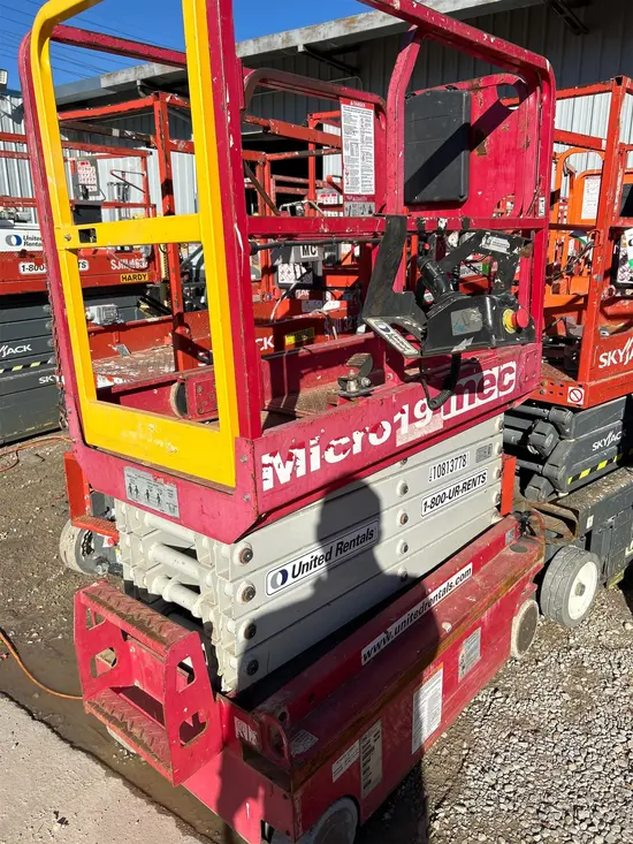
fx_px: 634
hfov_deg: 53.1
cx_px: 316
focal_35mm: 26
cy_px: 422
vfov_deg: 67.3
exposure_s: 1/5076
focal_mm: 5.7
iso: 50
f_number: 1.5
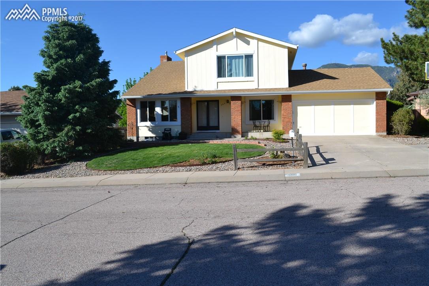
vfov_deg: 43.6
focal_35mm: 30
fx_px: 357
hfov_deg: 61.9
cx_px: 214
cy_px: 143
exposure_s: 1/250
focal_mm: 20
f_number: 8
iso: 100
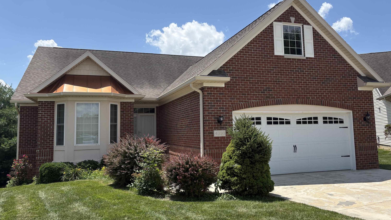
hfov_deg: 66.1
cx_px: 194
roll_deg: +1.6
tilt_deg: +5.5
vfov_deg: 40.2
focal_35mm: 29
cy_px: 102
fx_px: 301
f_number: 1.6
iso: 50
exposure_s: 1/3623
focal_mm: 5.96
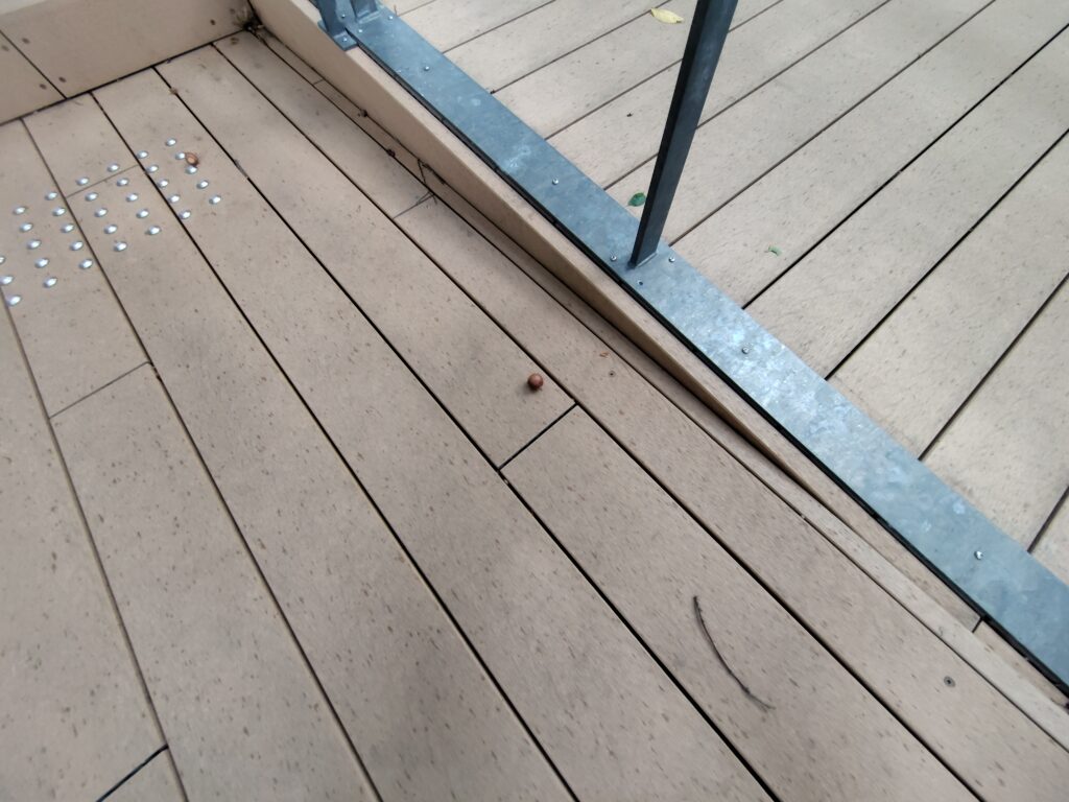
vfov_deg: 89.9
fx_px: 401
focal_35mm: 13
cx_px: 534
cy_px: 401
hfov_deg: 106.2
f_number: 2.2
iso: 525
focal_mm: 2.16
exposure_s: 1/60
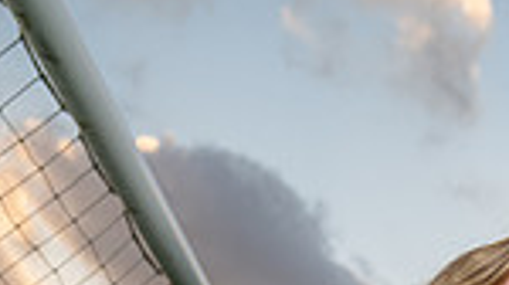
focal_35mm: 88
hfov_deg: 24.0
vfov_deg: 10.9
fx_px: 1186
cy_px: 753
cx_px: 370
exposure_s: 1/250
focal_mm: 28
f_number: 4
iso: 160
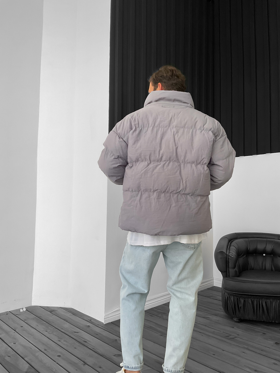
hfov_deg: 48.2
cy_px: 186
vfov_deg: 61.7
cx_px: 140
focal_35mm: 29
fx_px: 313
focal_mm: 3
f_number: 1.8
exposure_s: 1/120
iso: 40
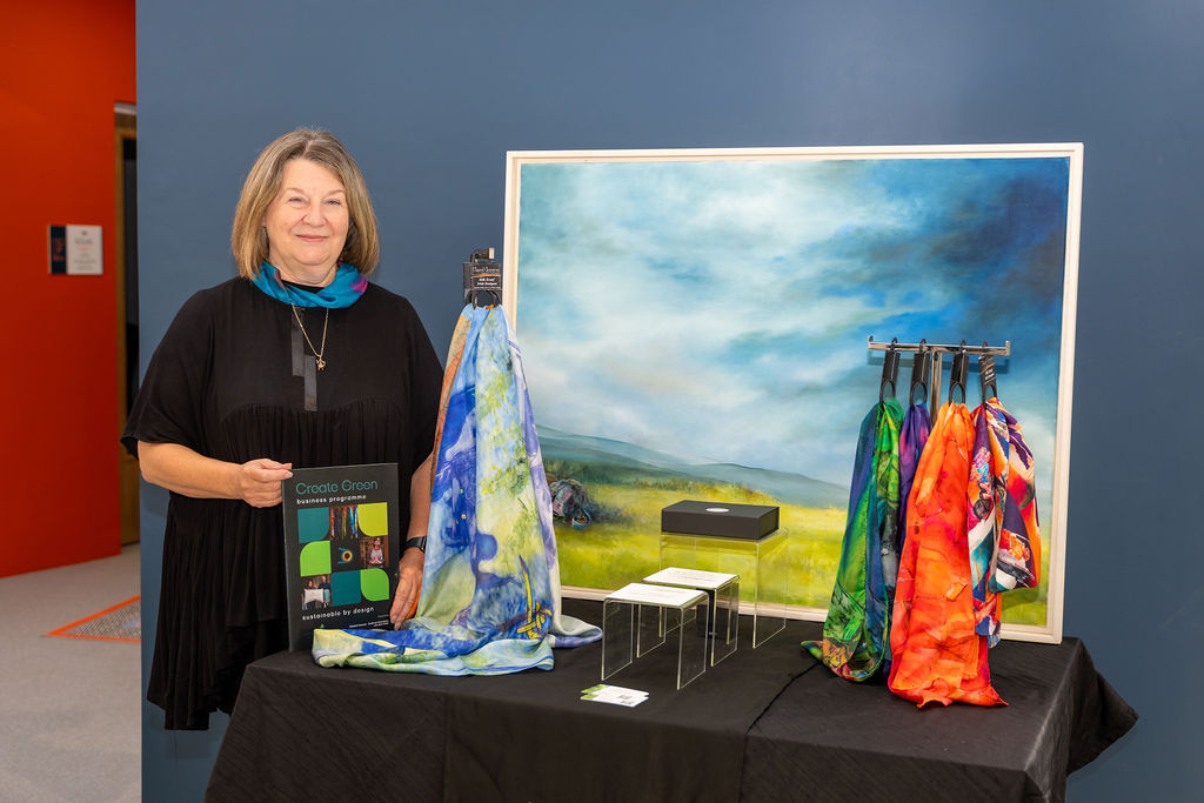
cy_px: 412
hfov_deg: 41.9
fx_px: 1572
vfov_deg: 28.7
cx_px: 565
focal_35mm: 47
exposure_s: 1/250
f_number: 2.8
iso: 400
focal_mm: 39.7
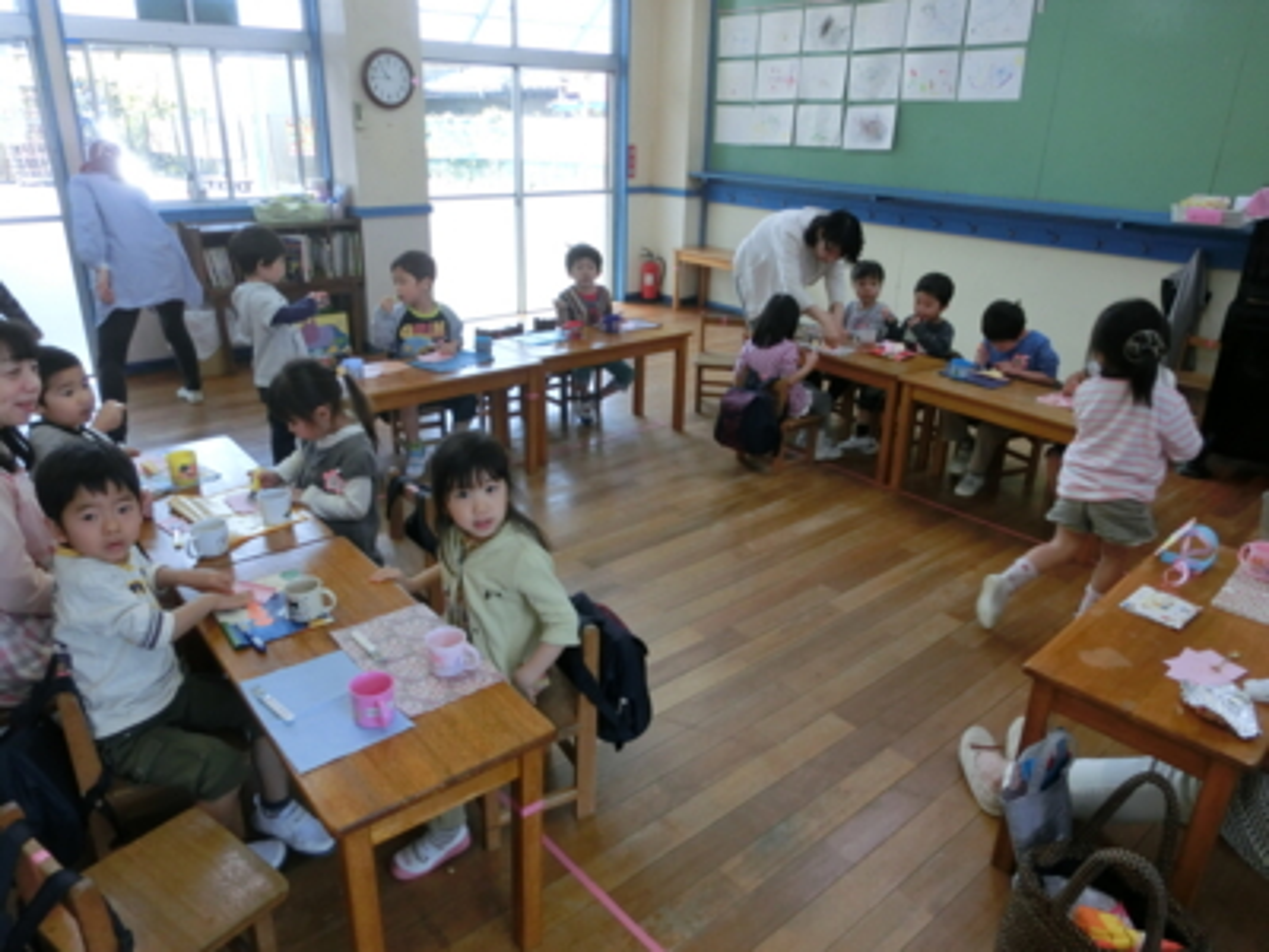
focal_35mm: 24
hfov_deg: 71.6
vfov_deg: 56.8
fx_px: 880
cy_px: 476
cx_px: 634
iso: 200
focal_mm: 4.24
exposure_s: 1/125
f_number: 3
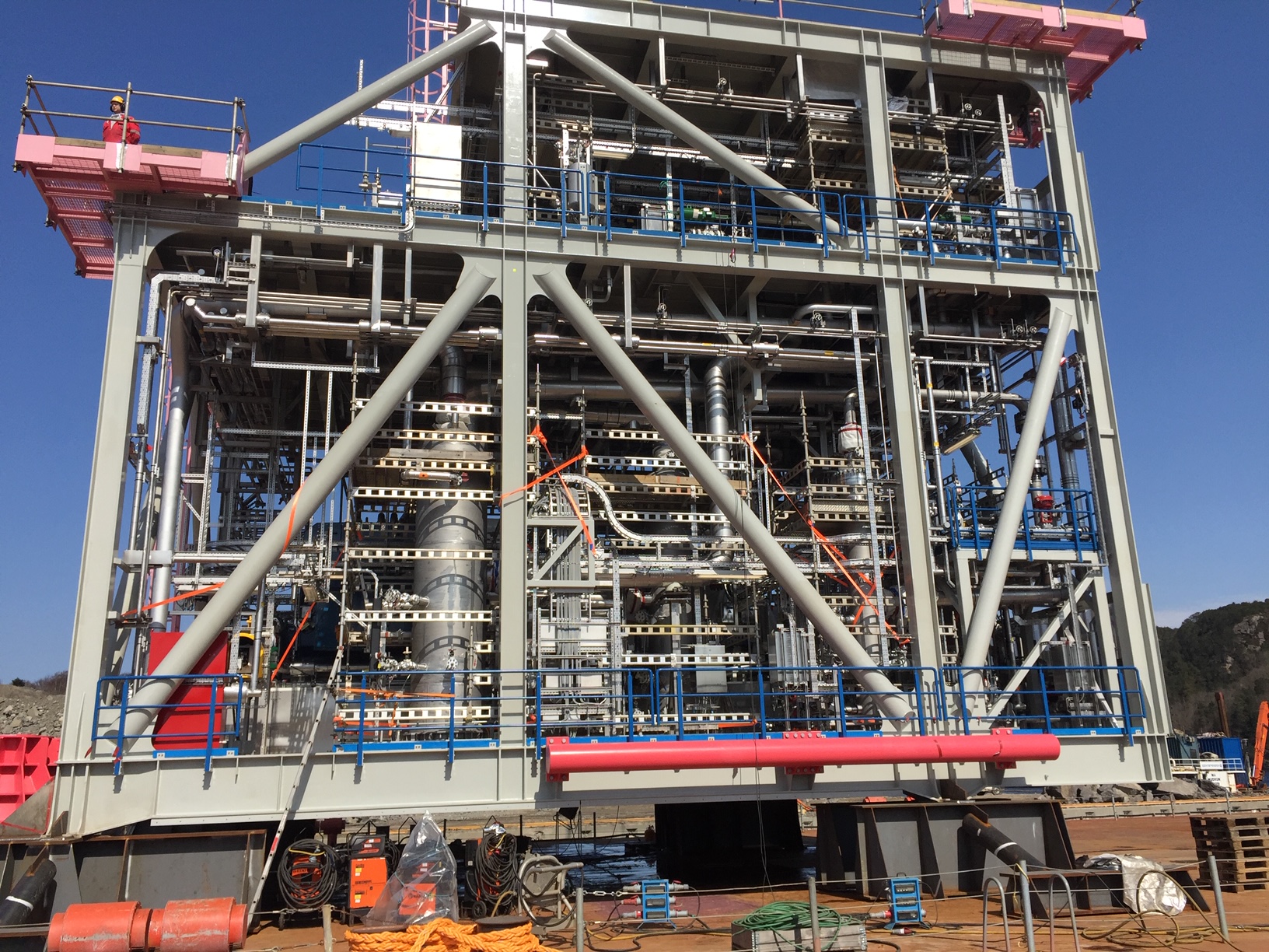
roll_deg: +1.7
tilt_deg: +13.8
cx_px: 634
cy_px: 476
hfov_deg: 61.7
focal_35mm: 29
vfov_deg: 48.2
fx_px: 1063
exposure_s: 1/3597
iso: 32
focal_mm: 4.15
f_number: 2.2
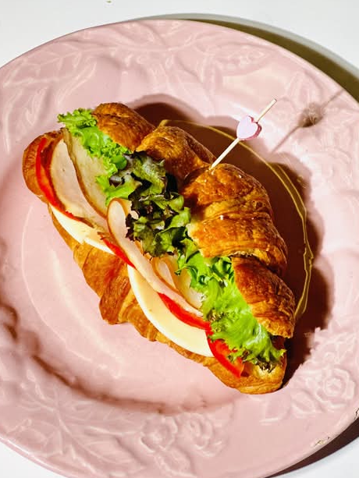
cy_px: 256
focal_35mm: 92
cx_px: 155
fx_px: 1272
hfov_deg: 16.1
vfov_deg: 21.3
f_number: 2.8
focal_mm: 9
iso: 125
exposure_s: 1/121
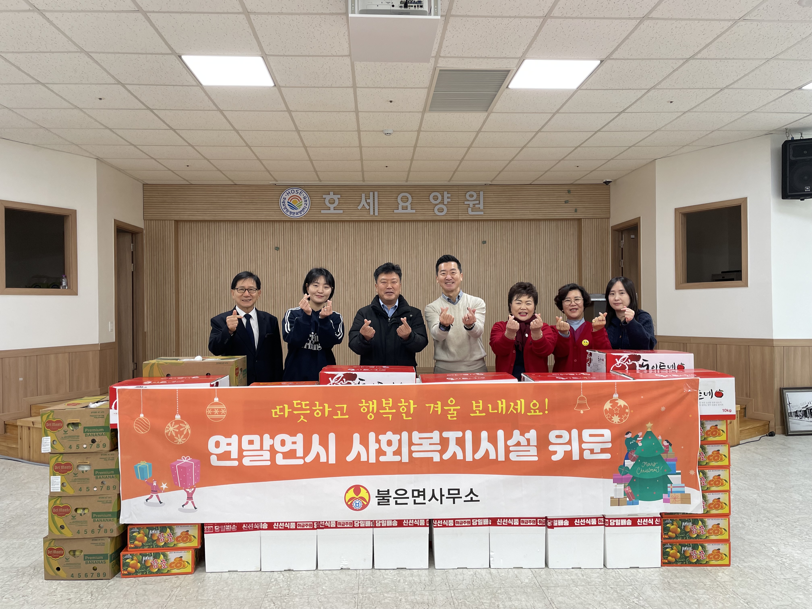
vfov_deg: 53.1
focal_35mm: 26
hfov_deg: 67.3
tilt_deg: +0.7
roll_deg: +0.7
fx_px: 610
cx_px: 406
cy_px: 304
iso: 64
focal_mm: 4.2
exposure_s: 1/60
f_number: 1.6
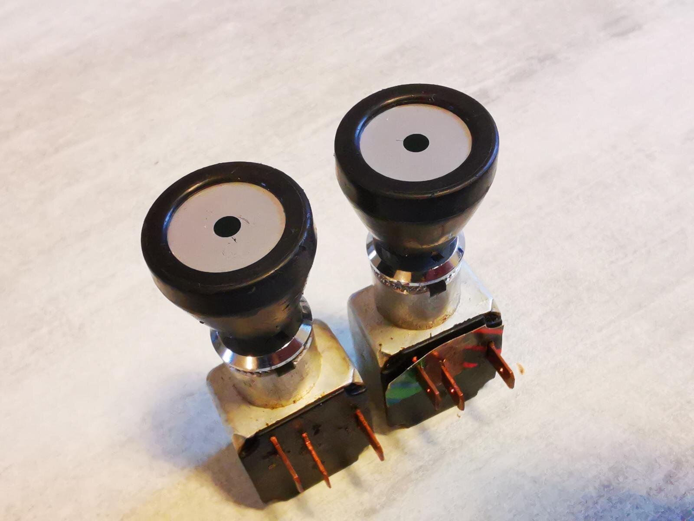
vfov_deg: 42.9
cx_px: 347
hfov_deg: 55.4
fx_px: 662
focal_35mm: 33
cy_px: 260
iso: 400
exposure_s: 1/33.3
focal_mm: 2.26
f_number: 2.2
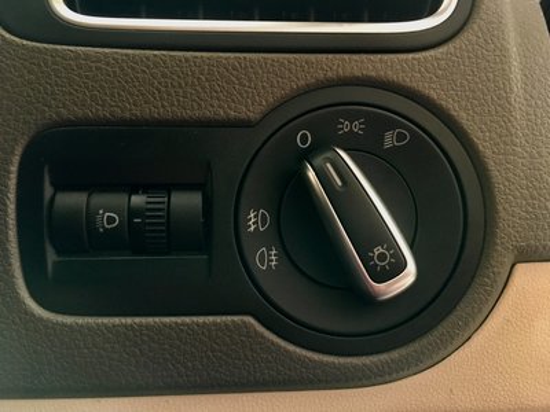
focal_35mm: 29
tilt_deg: -27.4
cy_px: 206
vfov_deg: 48.2
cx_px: 275
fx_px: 461
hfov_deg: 61.7
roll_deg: -0.5
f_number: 2.2
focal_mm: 4.15
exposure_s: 1/17
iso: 200
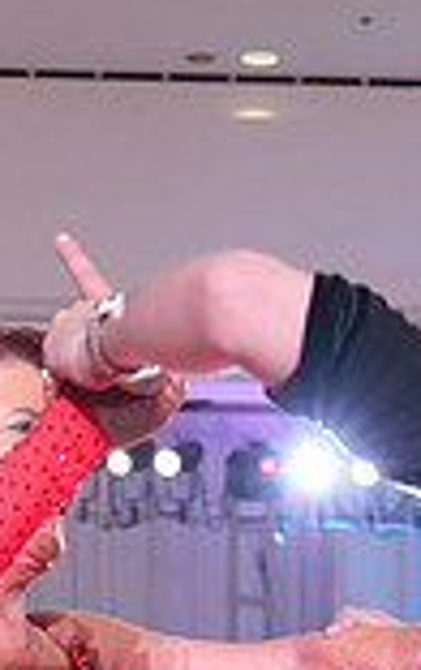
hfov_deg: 9.4
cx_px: 268
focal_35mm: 140
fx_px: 2561
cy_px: 941
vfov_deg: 14.1
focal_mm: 37
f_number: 4
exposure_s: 1/400
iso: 2500
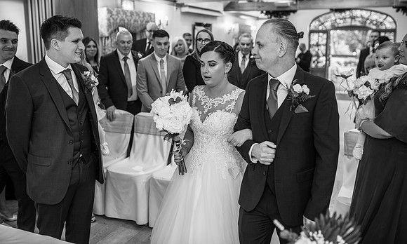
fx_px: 395
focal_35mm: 36
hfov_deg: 54.5
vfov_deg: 34.3
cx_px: 204
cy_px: 109
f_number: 2.5
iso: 320
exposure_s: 1/160
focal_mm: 35
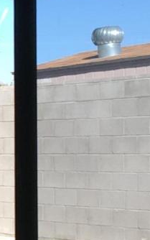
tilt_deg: -0.4
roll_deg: +0.8
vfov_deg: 11.4
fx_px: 1202
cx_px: -204
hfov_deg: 6.8
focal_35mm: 184
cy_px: 168
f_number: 2.2
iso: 25
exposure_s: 1/444
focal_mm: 4.15
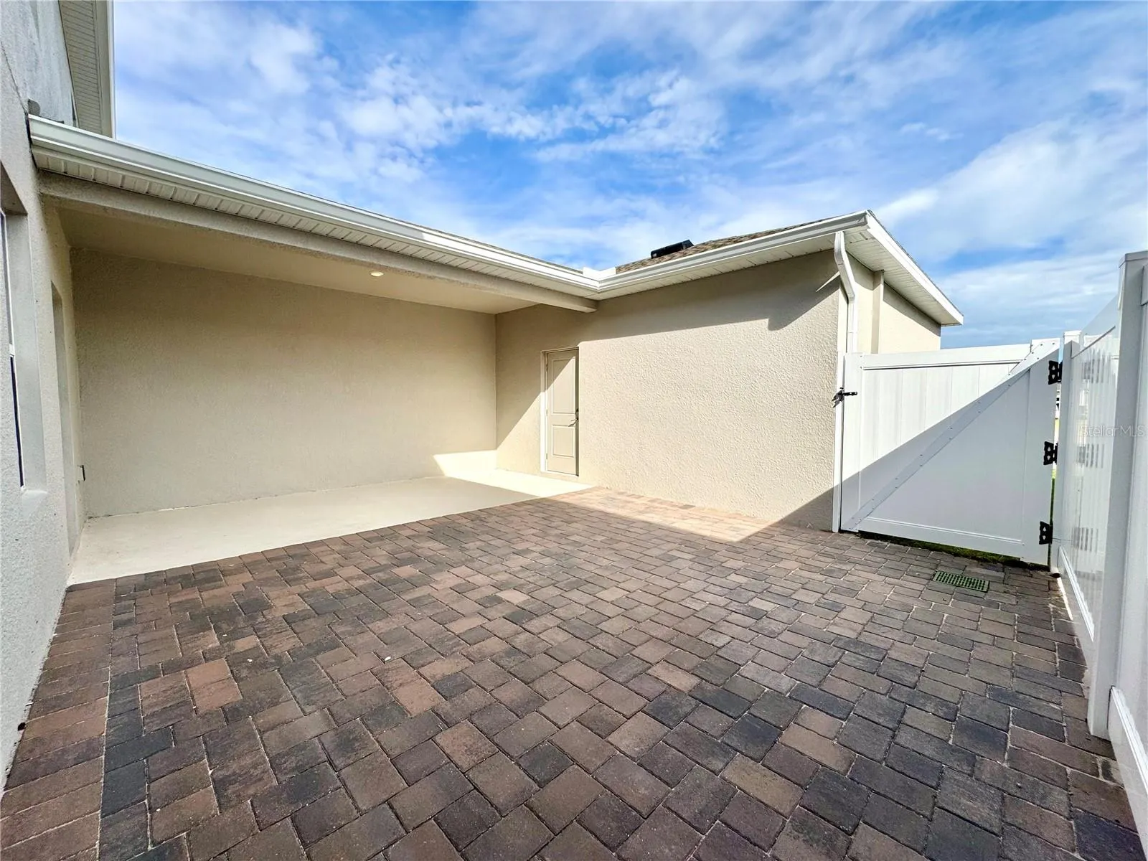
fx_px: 464
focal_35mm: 14
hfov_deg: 102.1
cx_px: 574
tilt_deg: -3.9
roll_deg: -0.4
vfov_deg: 85.7
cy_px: 430
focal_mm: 2.22
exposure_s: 1/2208
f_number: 2.2
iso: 50
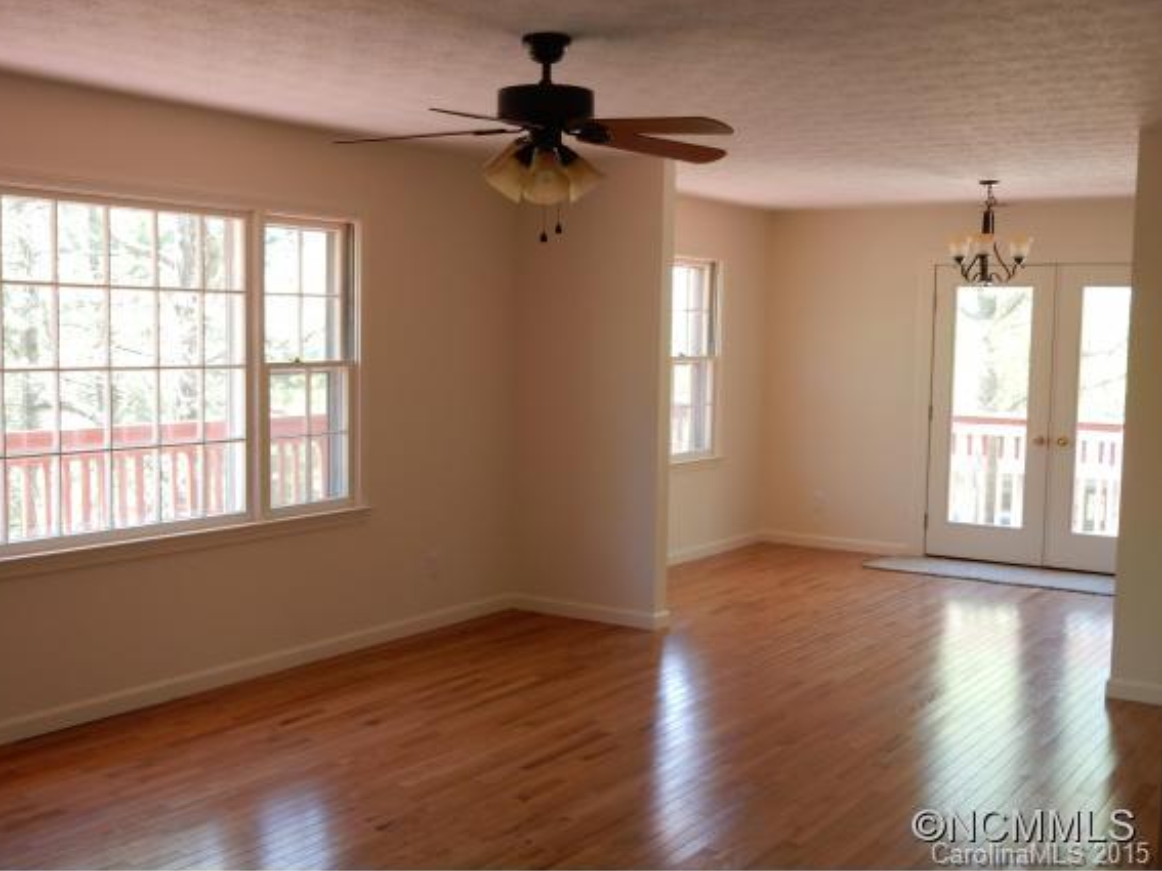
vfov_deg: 32.9
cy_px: 426
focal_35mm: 44
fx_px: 1477
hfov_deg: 43.0
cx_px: 572
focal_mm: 7.6
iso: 140
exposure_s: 1/30
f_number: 4.2
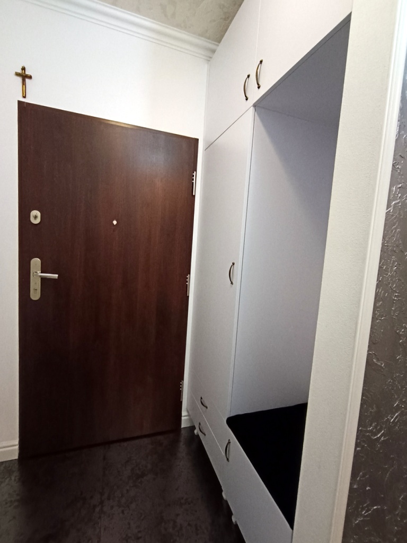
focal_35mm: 13
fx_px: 204
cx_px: 204
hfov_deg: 89.9
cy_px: 272
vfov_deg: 106.2
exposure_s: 1/33.3
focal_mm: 1.64
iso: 965
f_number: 2.2
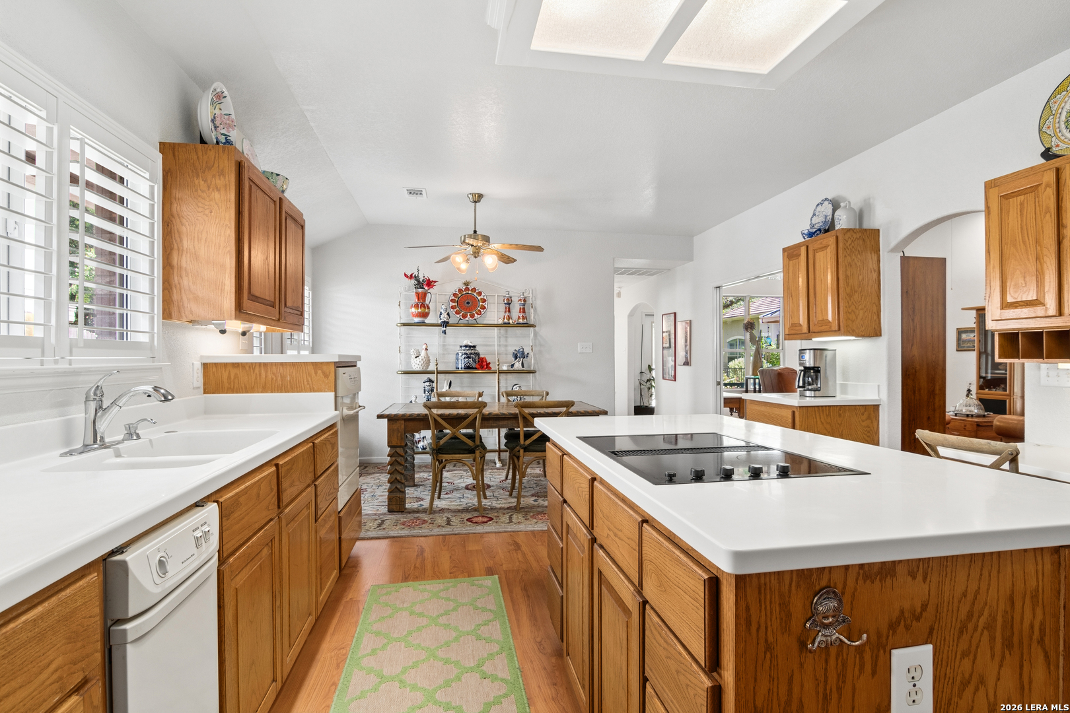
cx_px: 535
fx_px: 505
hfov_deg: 93.3
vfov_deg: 70.4
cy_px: 356
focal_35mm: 17
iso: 320
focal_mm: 11.5
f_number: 8
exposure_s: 1/10
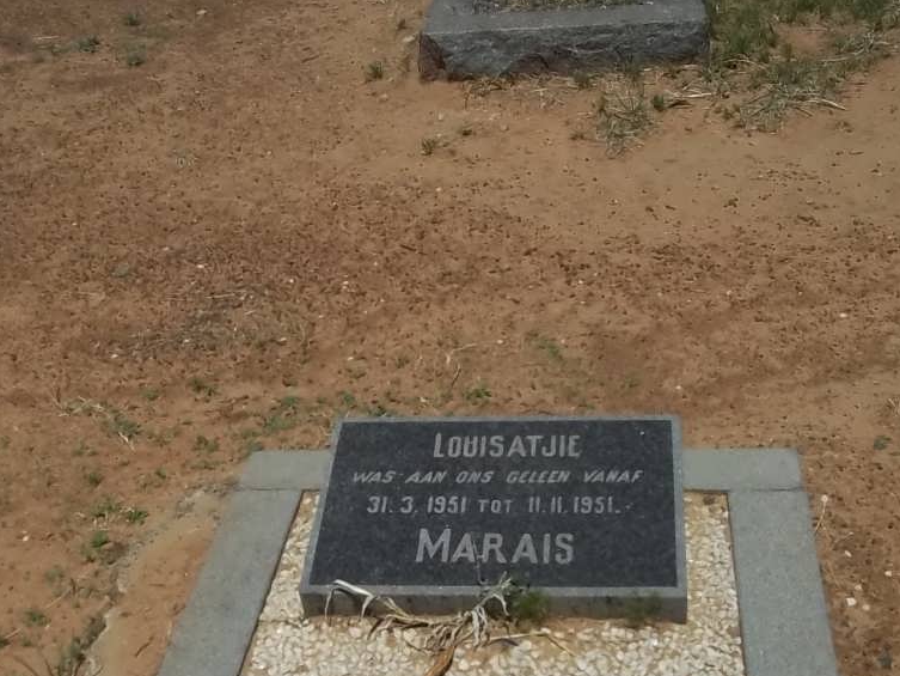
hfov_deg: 37.5
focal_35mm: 51
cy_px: 534
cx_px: 405
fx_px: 1326
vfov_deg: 28.0
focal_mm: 5.7
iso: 80
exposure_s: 1/1250
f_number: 5.5
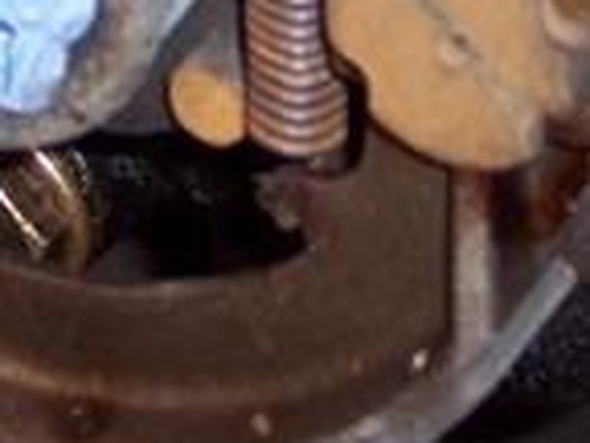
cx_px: 217
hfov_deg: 11.7
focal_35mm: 169
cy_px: -308
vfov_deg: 8.5
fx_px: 2880
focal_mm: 8
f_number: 2.8
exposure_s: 1/30
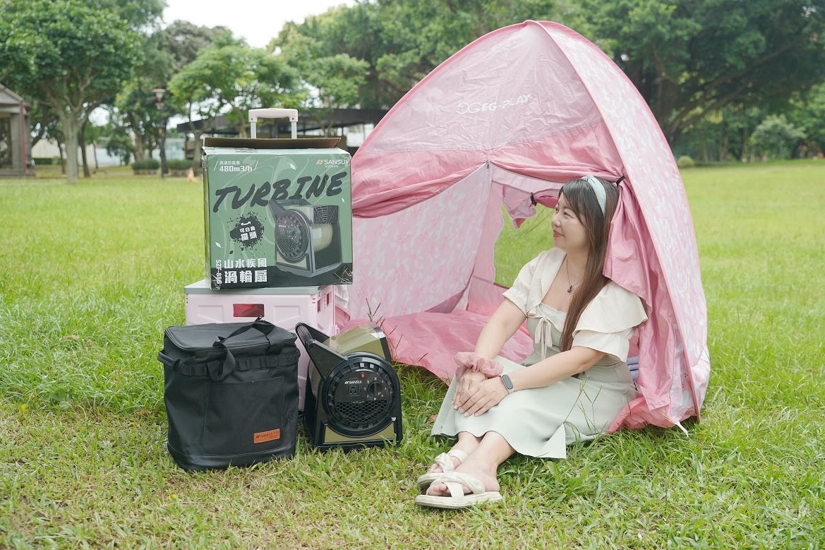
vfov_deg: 34.2
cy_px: 271
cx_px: 414
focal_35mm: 39
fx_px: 894
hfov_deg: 49.6
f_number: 4
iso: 100
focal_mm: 38
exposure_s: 1/200
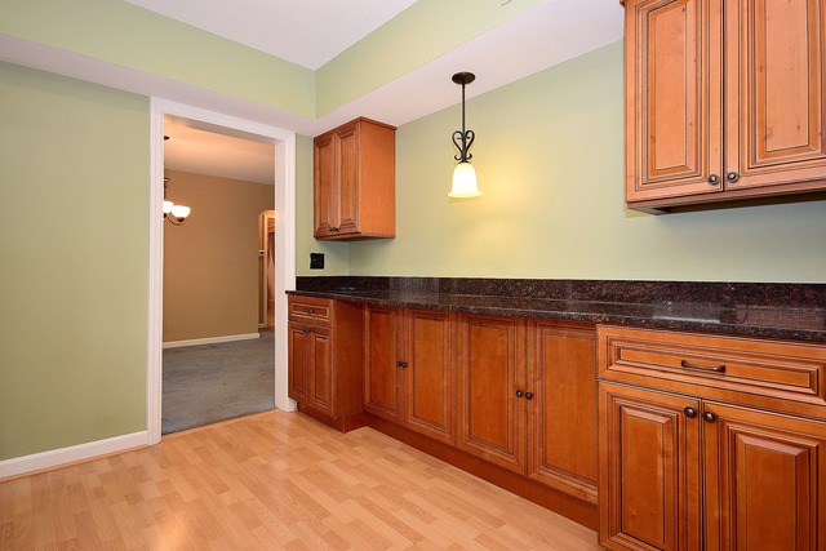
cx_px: 413
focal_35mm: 18
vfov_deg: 67.4
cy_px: 276
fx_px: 413
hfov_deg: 90.0
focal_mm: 12
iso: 800
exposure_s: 1/60
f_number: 7.1
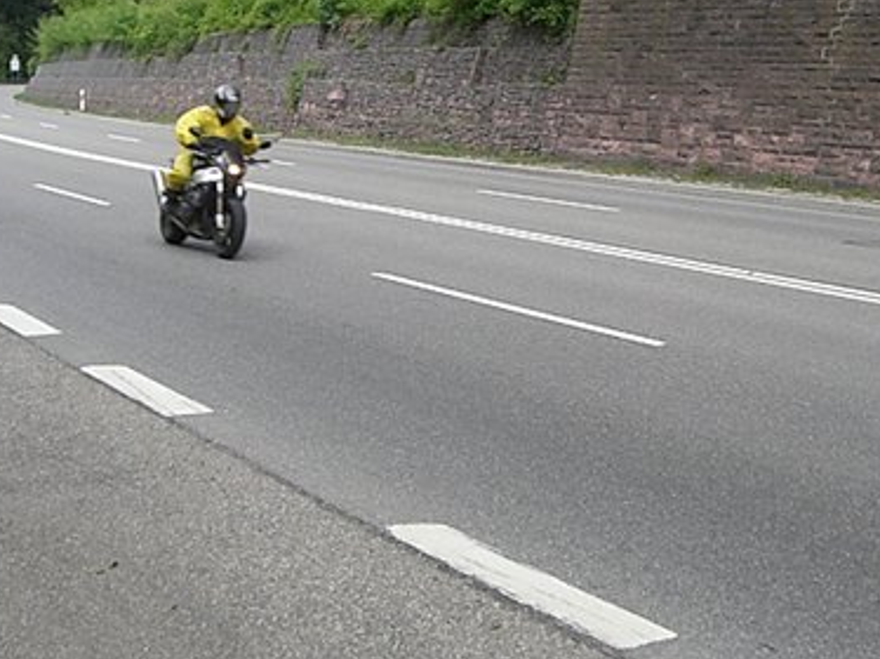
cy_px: 214
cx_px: 482
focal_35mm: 61
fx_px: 1550
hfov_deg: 31.7
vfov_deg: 23.9
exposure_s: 1/200
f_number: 4.3
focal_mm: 6.2
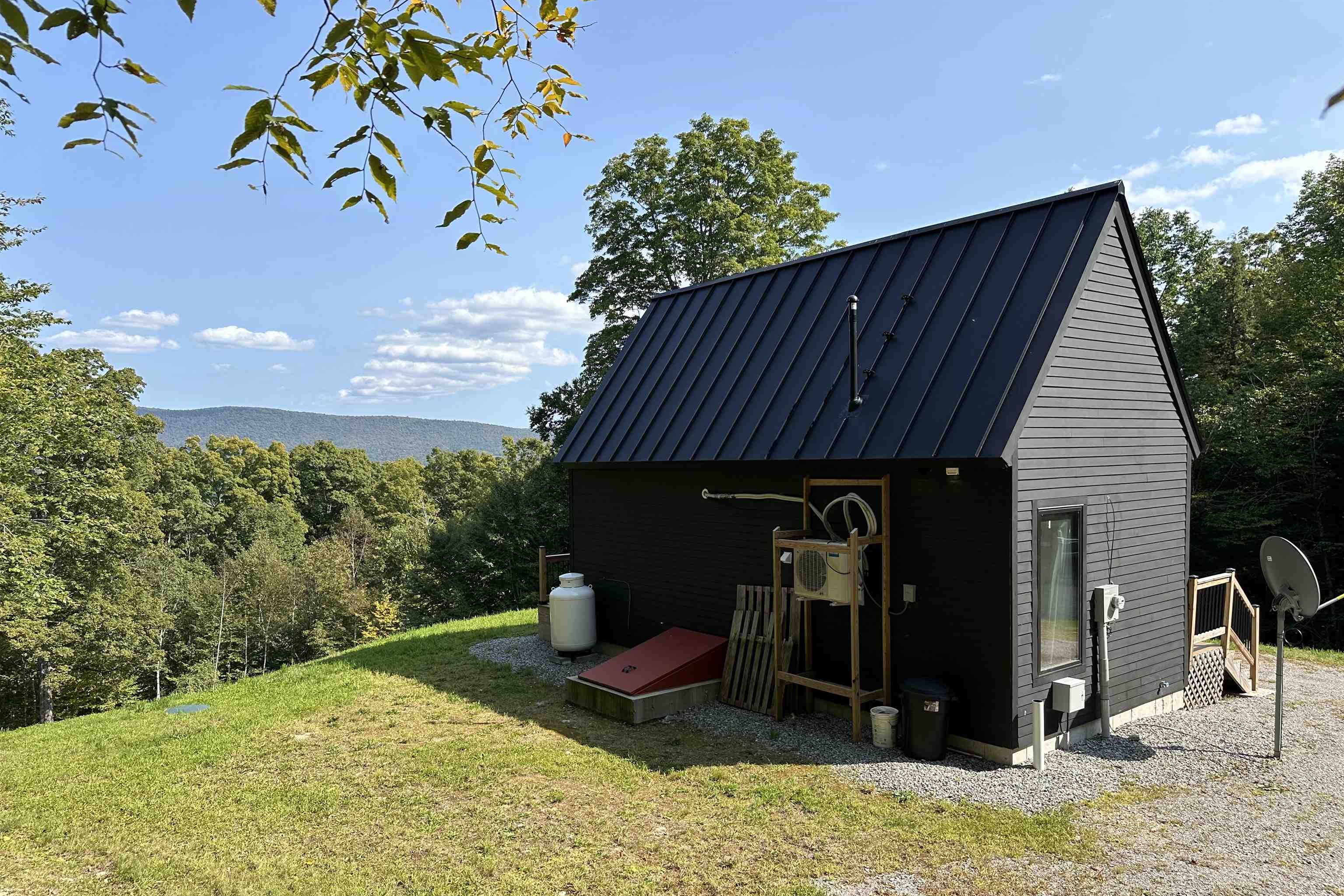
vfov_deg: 51.2
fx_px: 933
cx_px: 673
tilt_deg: -2.3
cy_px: 503
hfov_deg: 71.5
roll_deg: +1.0
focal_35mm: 25
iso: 80
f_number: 1.78
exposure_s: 1/2809
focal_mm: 6.86
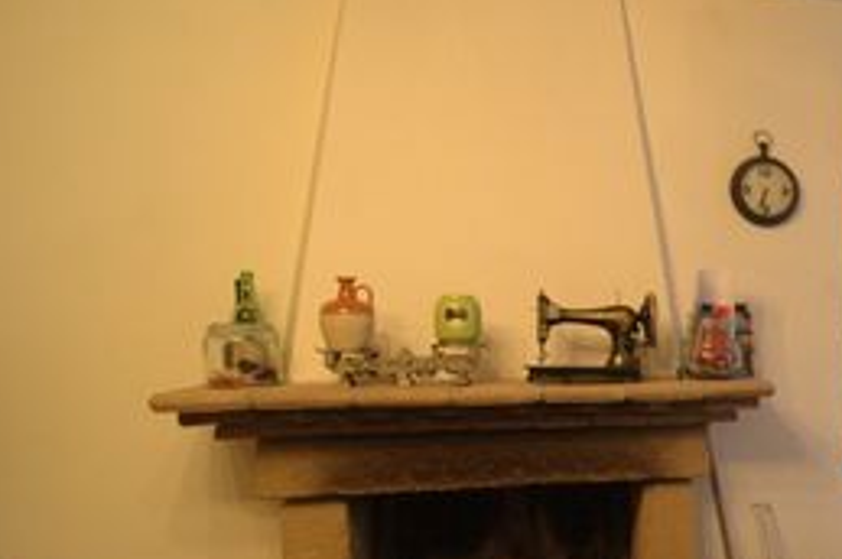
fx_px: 891
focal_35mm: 38
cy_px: 370
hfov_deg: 41.6
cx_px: 897
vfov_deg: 34.5
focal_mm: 11
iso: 800
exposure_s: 1/30
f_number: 2.8
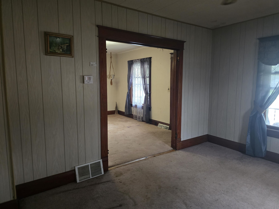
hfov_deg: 73.9
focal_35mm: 23
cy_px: 104
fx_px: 185
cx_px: 140
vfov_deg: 58.9
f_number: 1.7
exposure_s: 1/60
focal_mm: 6.3
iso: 640
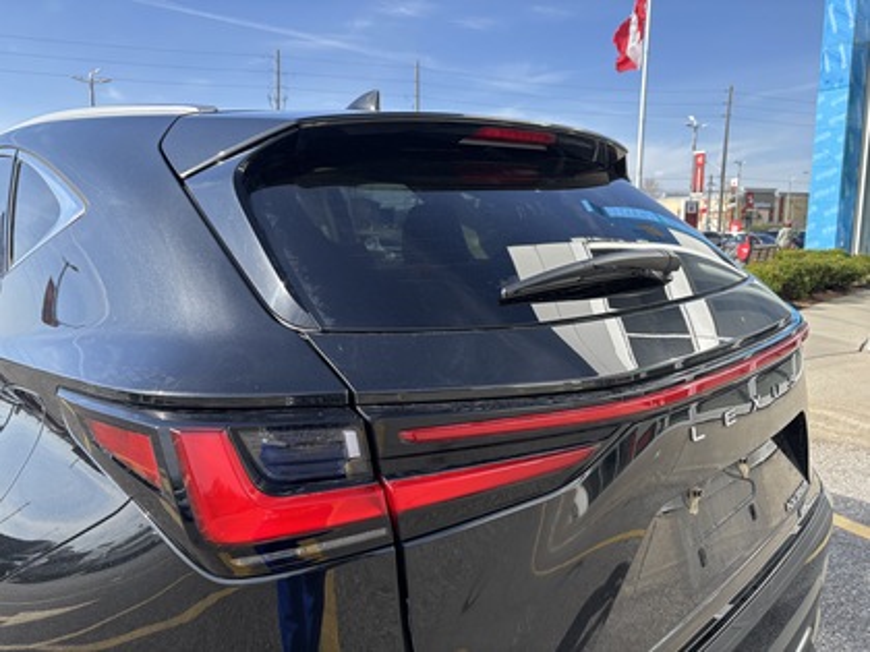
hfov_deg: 67.3
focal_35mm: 26
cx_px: 435
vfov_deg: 53.1
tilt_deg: -8.7
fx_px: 653
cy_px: 326
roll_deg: -1.2
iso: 50
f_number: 1.6
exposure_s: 1/1205
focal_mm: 5.96
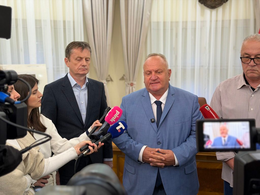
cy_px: 98
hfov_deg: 39.7
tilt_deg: -7.9
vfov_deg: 30.3
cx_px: 130
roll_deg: +1.2
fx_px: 361
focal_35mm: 48
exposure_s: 1/50
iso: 100
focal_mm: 6.76
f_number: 1.78
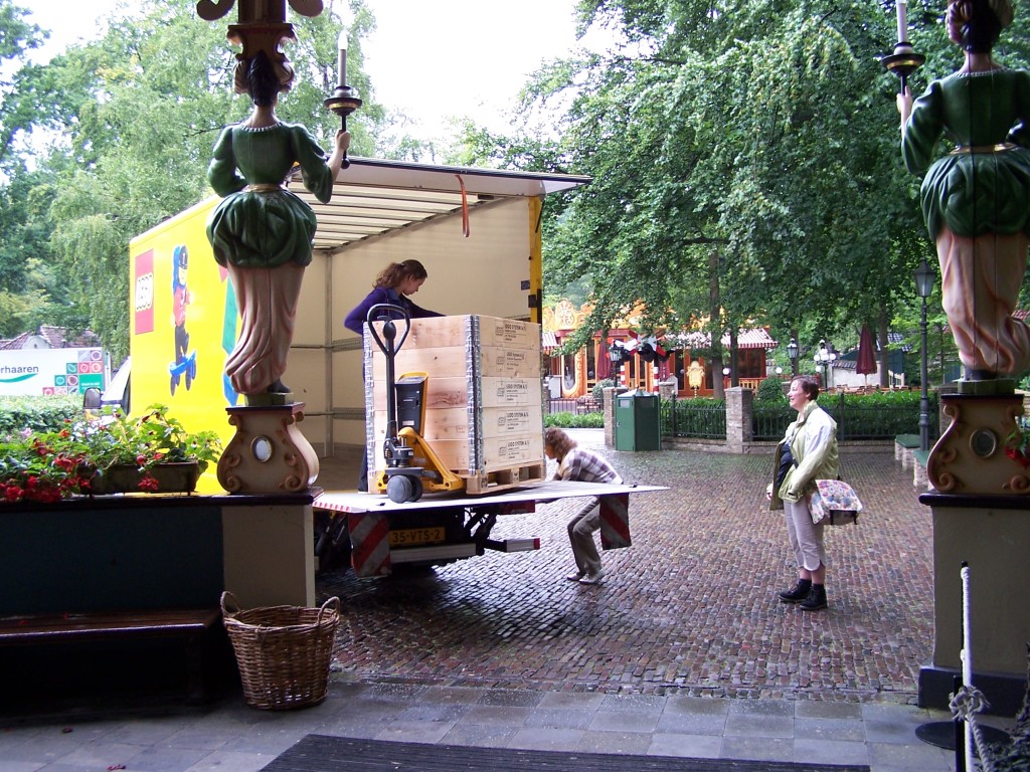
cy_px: 386
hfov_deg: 49.0
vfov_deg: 37.7
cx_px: 515
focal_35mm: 38
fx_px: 1131
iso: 80
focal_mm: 6.3
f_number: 2.8
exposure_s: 1/30
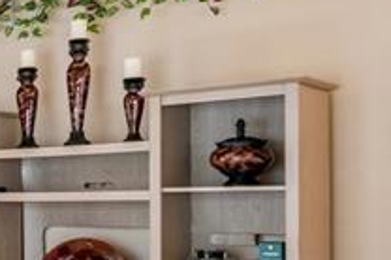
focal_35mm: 74
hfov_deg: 20.3
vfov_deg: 18.3
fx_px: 802
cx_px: -297
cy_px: 194
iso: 100
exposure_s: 1/6
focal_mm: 10
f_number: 7.1
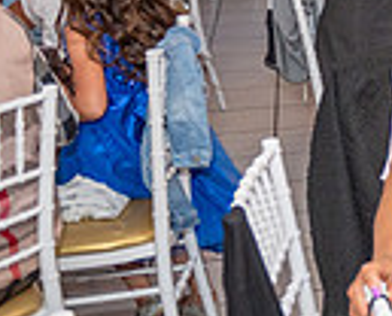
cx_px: 839
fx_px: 1175
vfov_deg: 15.3
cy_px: 135
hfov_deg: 14.7
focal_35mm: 101
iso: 800
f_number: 3.2
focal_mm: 24
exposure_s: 1/160
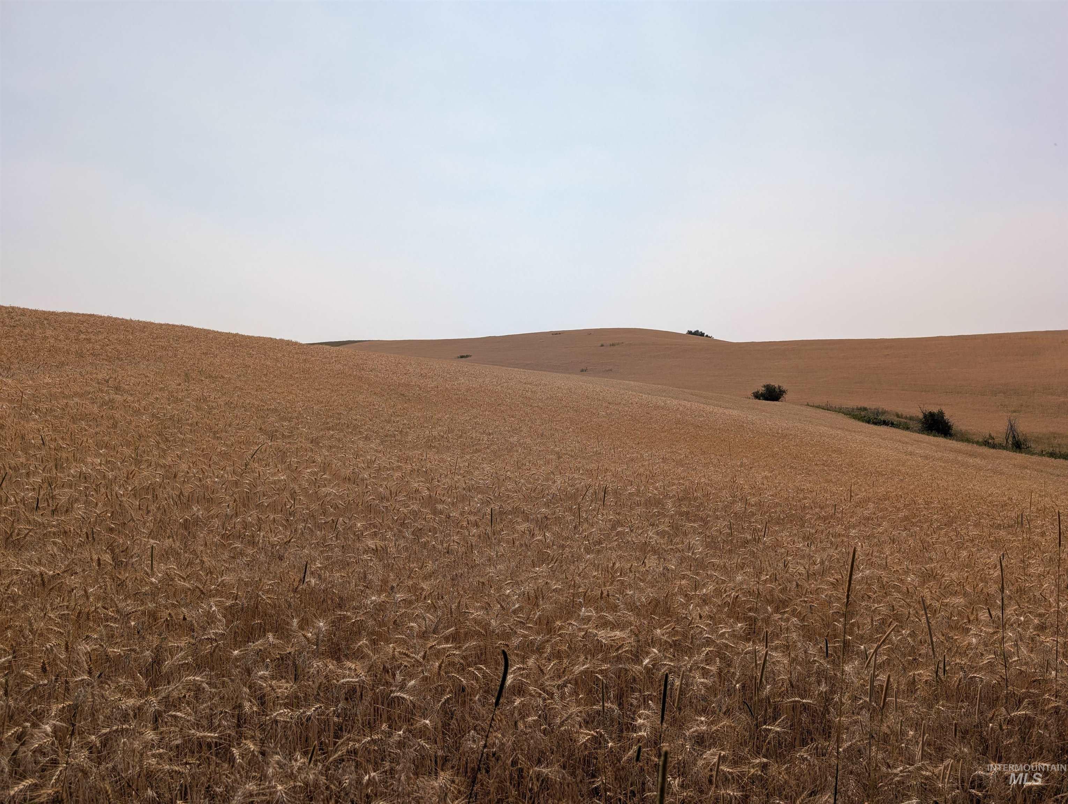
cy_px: 402
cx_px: 534
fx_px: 742
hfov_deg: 71.5
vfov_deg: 56.9
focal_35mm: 24
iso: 24
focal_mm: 6.9
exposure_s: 1/2445
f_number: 1.68
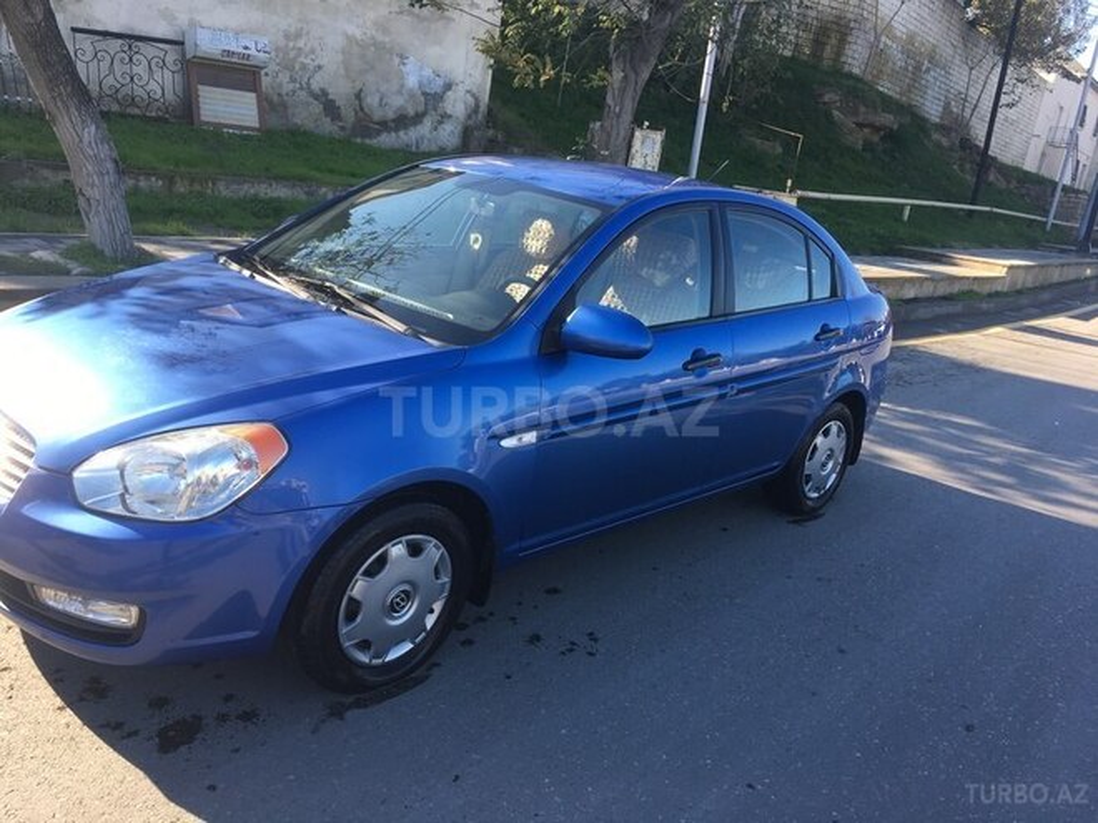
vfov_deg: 48.2
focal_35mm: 29
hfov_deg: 61.7
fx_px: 920
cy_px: 412
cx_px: 549
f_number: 2.2
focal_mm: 4.15
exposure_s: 1/319
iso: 25
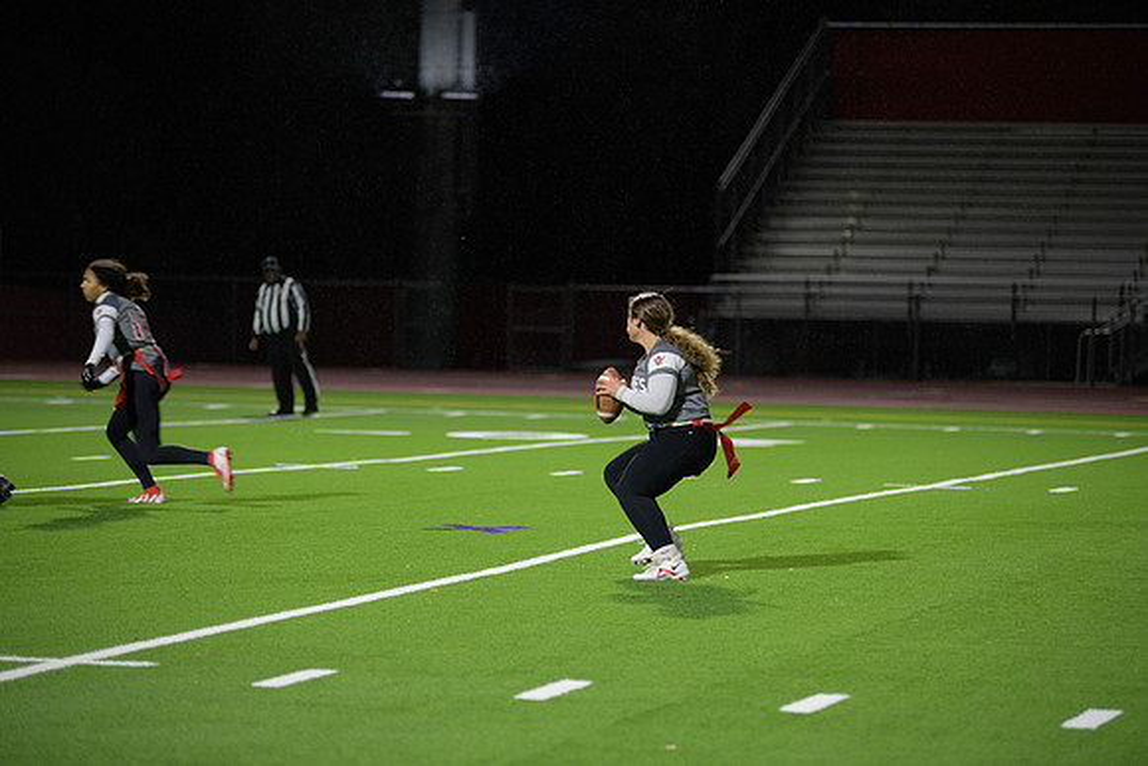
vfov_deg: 9.8
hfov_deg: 14.7
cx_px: 574
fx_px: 4465
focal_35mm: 140
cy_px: 383
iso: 1000
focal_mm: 140
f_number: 2.8
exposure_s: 1/200
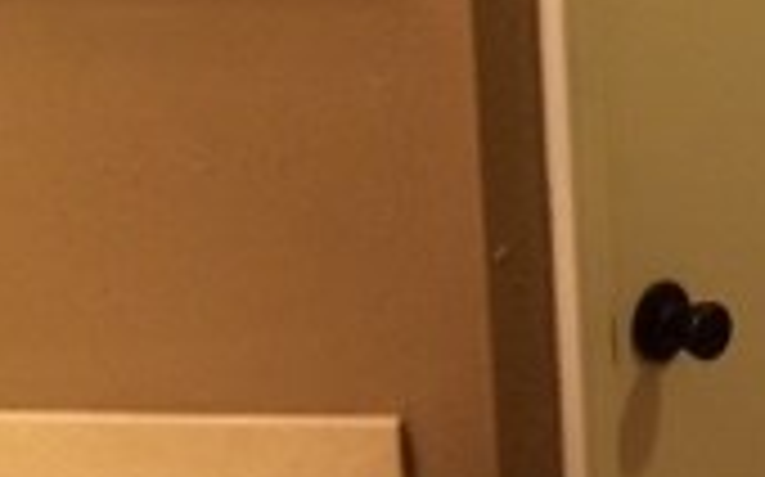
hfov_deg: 17.3
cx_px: 860
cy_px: 468
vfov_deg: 11.2
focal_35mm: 116
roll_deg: +1.1
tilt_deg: -20.5
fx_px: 2417
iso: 160
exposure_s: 1/30
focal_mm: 4.15
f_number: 2.2
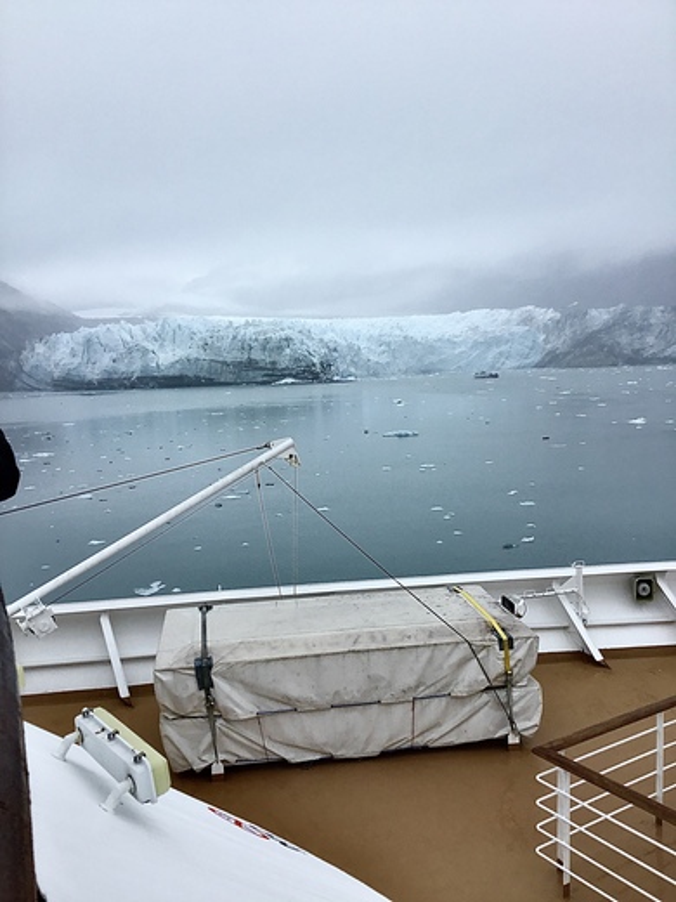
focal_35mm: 31
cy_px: 451
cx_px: 338
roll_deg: +2.7
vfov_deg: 58.4
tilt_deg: -6.0
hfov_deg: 45.4
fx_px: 807
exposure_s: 1/327
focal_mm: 3.3
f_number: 2.4
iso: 25
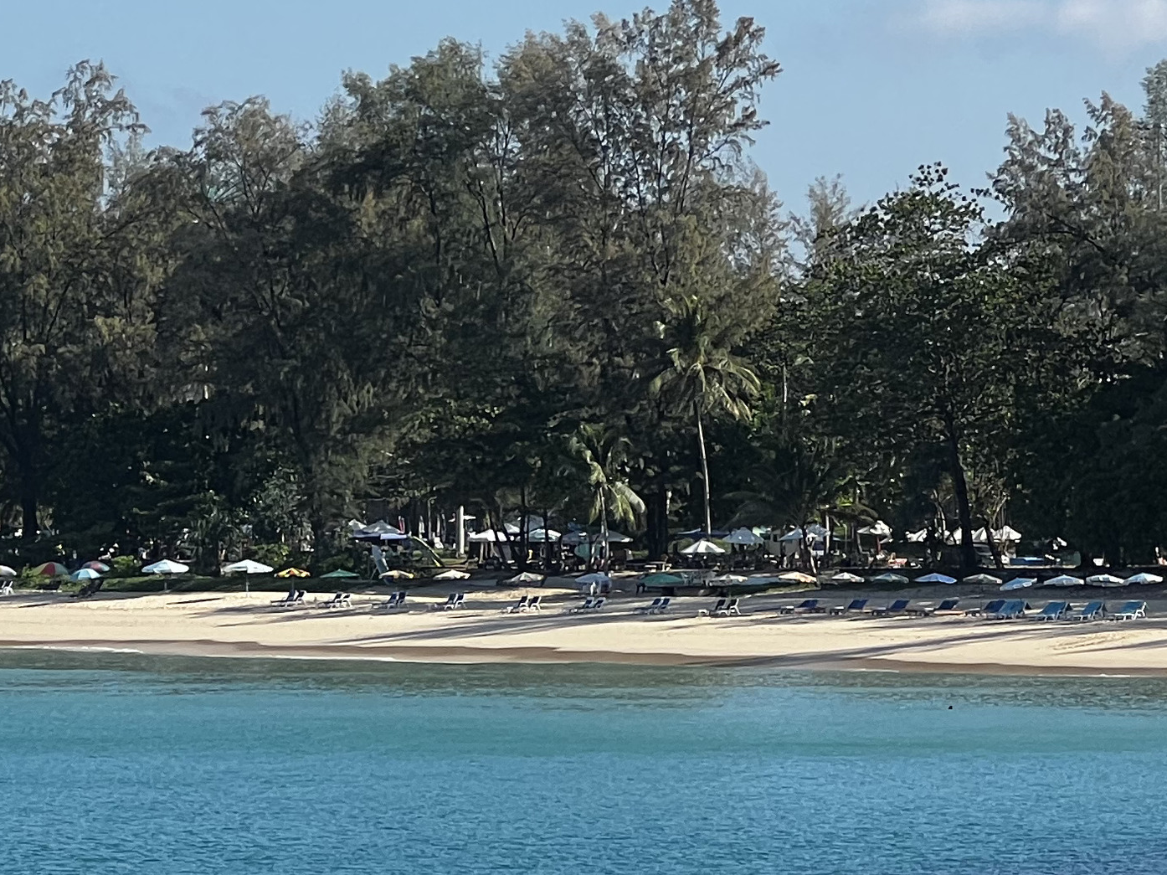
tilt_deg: +2.7
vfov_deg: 6.7
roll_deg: +0.1
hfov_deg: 9.0
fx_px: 7449
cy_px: 298
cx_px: 788
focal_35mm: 221
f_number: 2.8
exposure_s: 1/742
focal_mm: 9
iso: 32
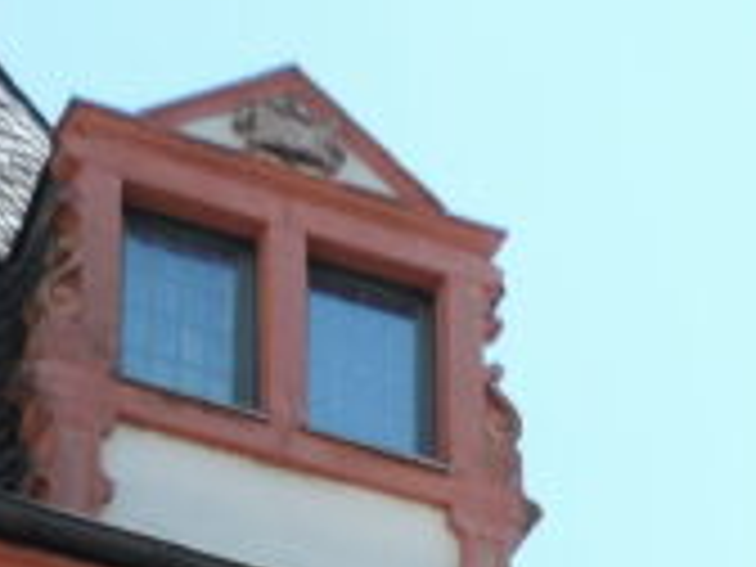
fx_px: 4281
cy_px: 1652
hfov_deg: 10.1
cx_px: 472
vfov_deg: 6.9
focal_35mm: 196
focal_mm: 5.8
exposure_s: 1/400
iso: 80
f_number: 3.2
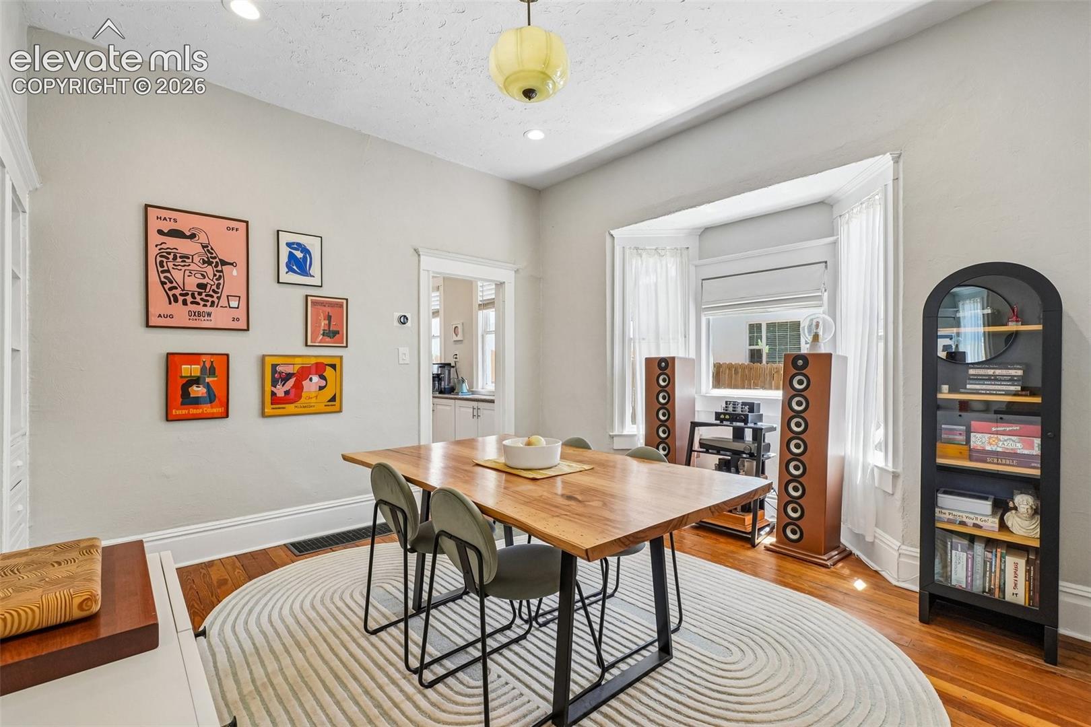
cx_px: 546
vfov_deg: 74.1
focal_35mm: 16
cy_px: 364
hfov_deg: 97.1
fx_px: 482
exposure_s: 1/20
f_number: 8
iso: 800
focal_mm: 10.6
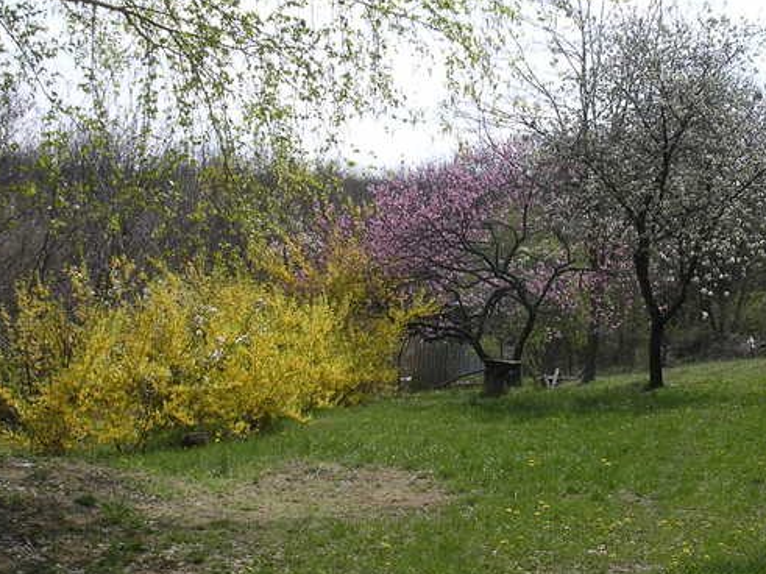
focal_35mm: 60
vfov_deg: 24.4
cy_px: 256
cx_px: 459
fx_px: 1327
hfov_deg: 32.1
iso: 100
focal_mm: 7.1
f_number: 6.1
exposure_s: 1/231
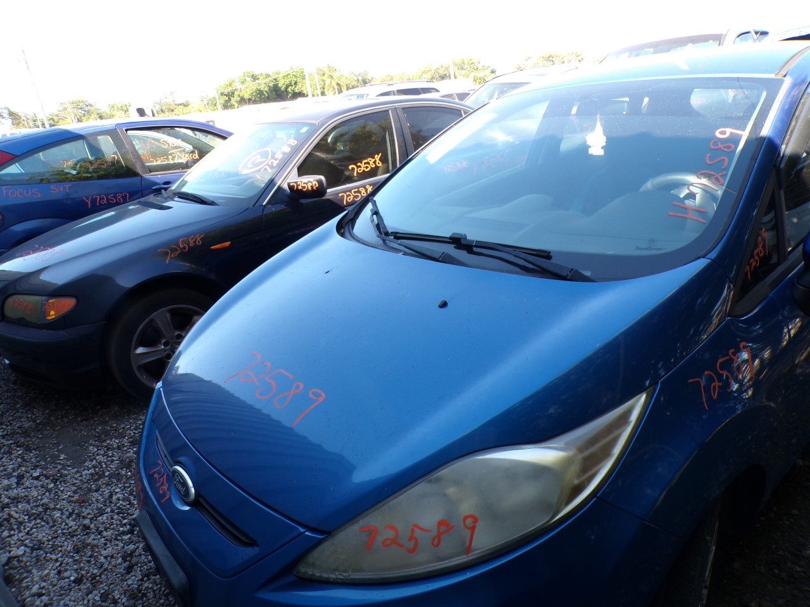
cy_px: 304
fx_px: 562
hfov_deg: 71.6
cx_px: 405
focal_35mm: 24
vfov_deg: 56.8
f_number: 4.4
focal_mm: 4.3
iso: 100
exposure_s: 1/75
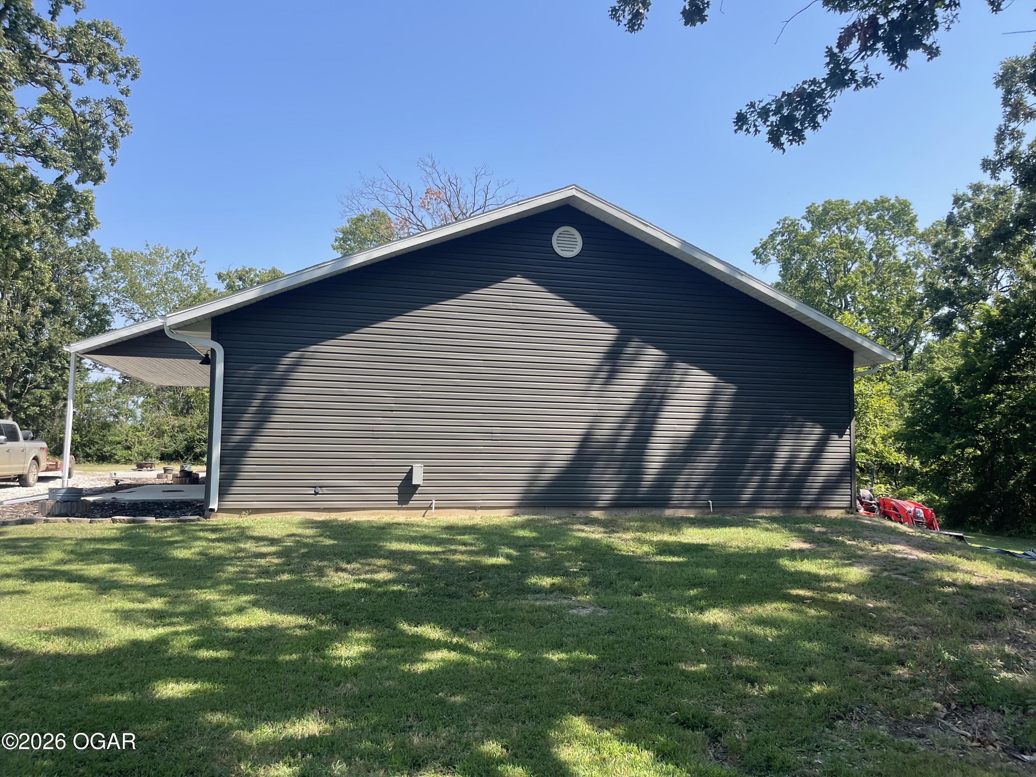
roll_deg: -1.0
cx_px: 518
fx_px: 748
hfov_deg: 69.4
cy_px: 388
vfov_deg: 54.9
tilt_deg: +4.2
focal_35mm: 25
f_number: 1.6
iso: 32
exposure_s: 1/1795
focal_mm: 5.1
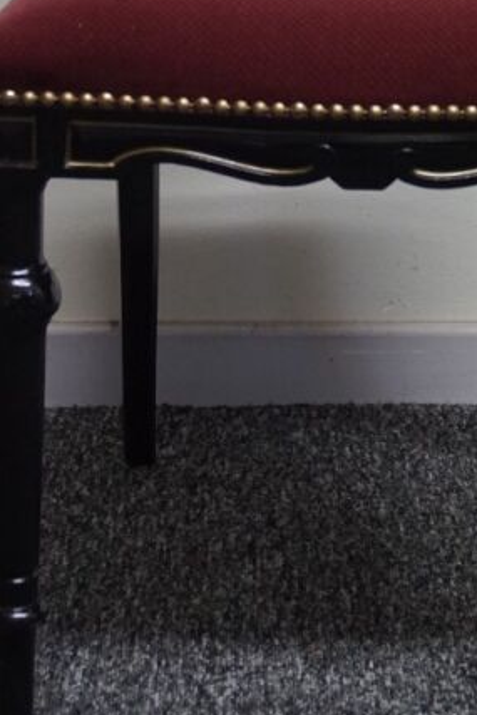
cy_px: 55
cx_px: 328
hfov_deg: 11.9
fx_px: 2284
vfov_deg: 17.5
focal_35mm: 115
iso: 1000
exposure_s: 1/60
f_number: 5
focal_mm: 32
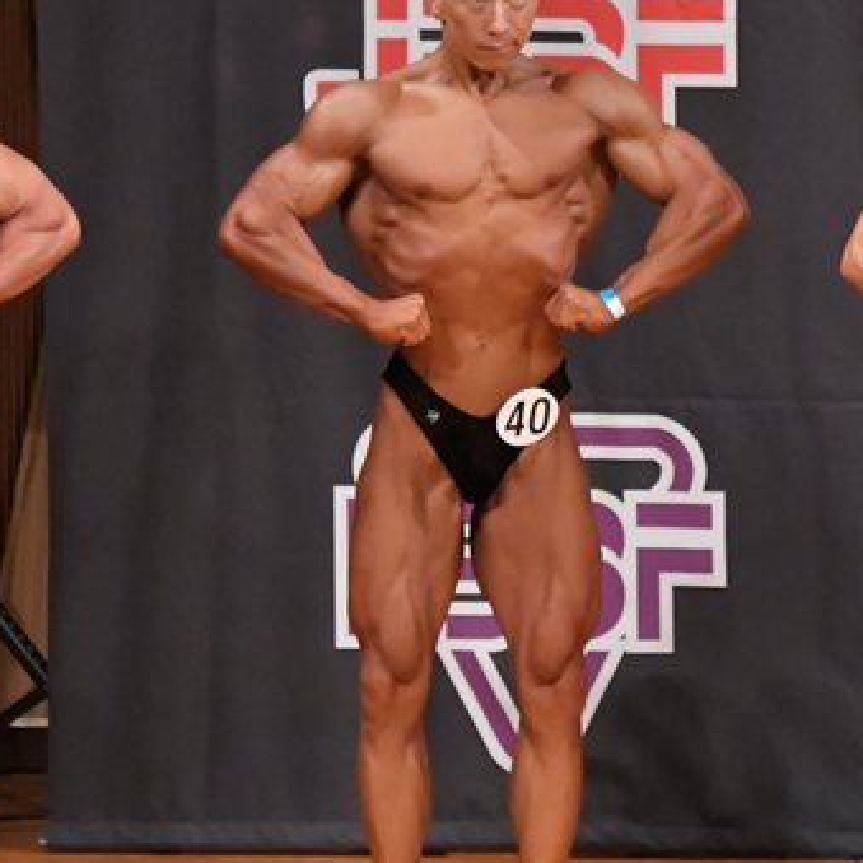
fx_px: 15626
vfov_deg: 3.2
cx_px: 139
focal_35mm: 554
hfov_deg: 3.2
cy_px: 453
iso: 10000
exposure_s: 1/400
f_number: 5.6
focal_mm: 190
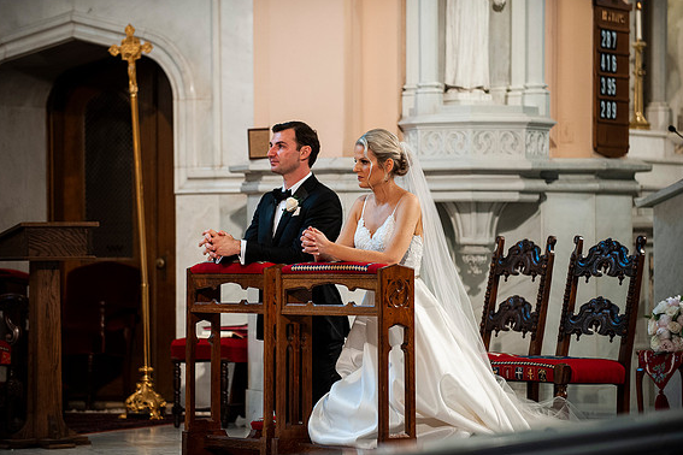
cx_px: 341
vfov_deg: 9.9
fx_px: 2618
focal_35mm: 138
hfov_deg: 14.9
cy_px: 229
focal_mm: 135
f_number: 2.8
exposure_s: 1/125
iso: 1600
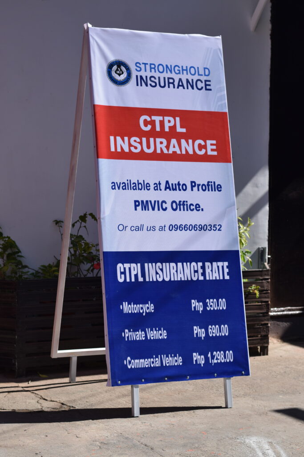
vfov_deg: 27.0
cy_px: 228
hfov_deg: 18.2
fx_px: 950
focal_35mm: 75
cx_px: 152
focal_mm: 50
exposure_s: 1/1250
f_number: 4.5
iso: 200
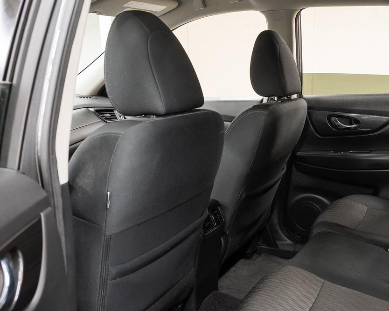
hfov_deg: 44.4
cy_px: 207
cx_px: 287
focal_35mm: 40
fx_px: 460
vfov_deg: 36.9
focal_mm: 24
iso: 100
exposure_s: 1.3
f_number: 5.6
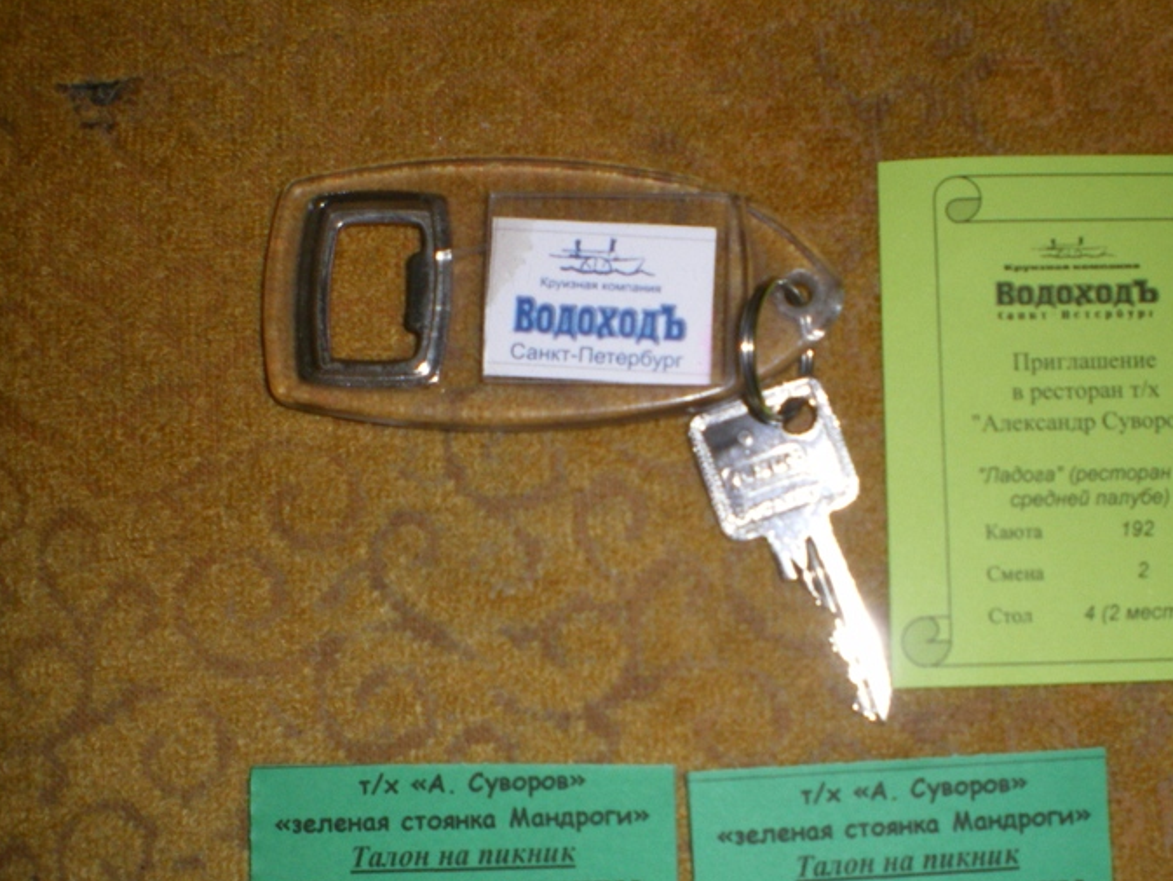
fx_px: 1627
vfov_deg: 30.1
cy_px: 553
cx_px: 720
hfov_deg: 39.4
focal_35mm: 48
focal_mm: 6.3
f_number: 4.6
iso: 200
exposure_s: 1/50
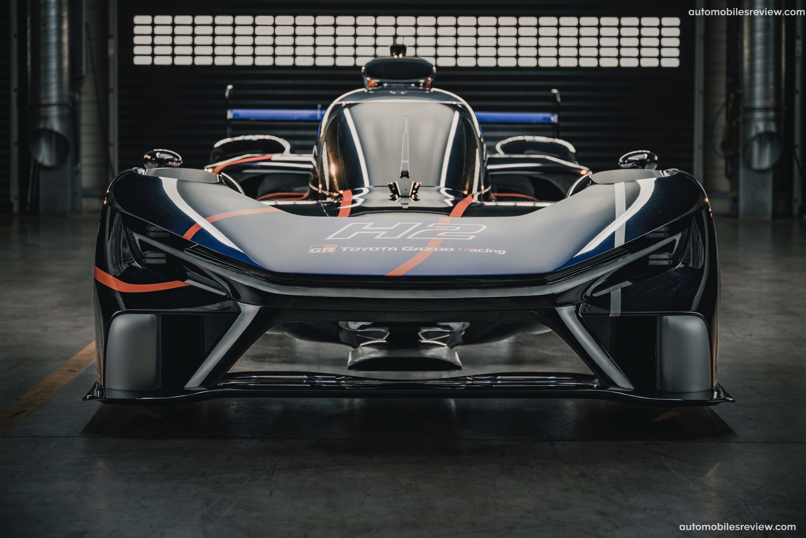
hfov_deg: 30.5
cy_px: 269
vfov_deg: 20.6
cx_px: 403
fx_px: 1478
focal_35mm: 66
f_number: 2.8
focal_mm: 66
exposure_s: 1/60
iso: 200
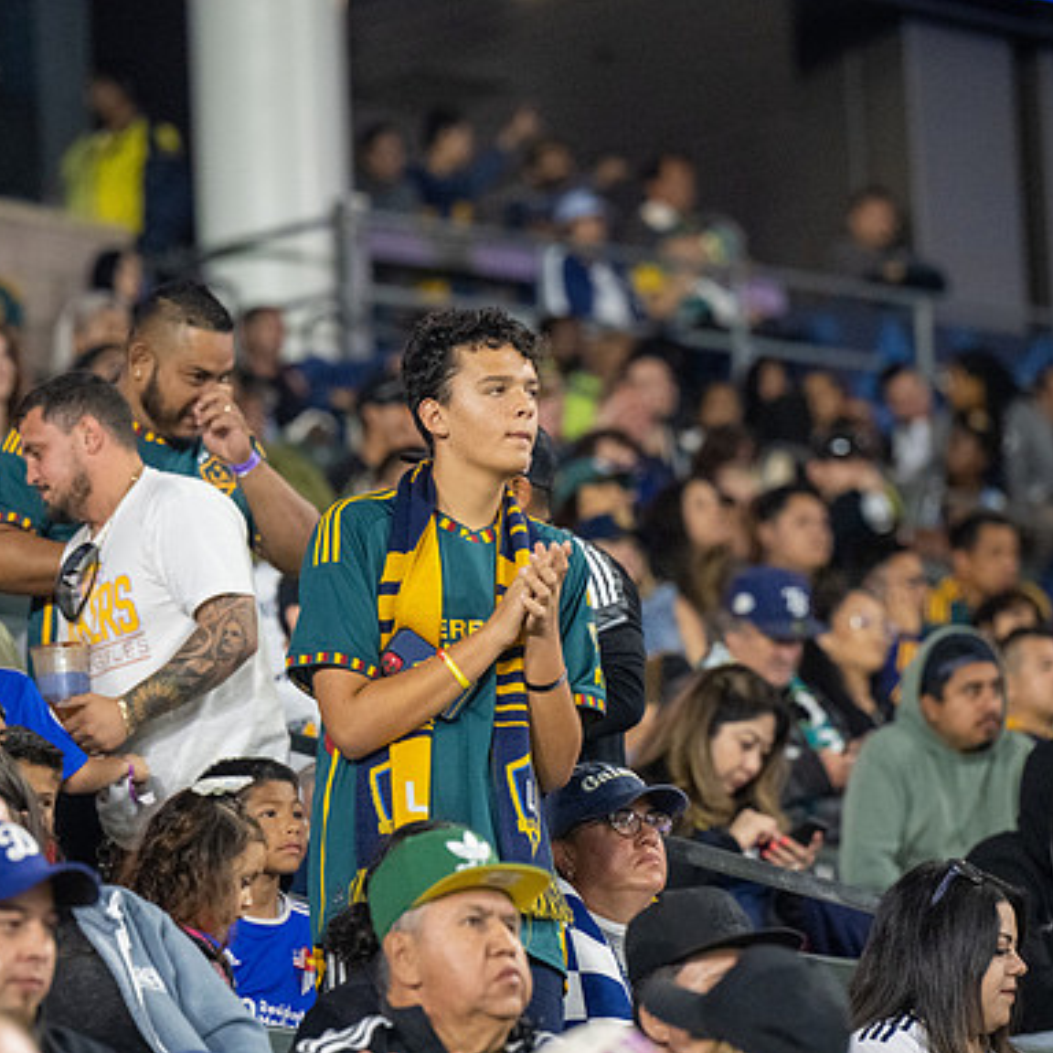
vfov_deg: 6.8
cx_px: 516
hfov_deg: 6.8
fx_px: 8845
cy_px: 528
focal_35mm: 257
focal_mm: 200
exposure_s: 1/400
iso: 7200
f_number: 4
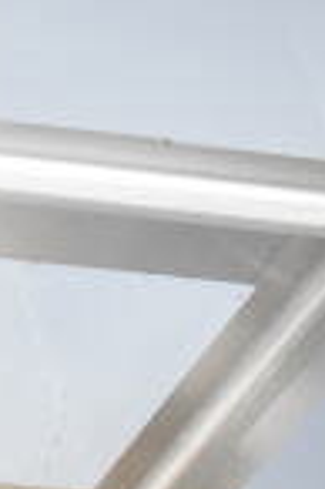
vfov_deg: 12.8
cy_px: 544
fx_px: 2132
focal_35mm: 157
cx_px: -627
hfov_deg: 7.7
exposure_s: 1/4000
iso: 1600
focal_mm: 25
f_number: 5.6
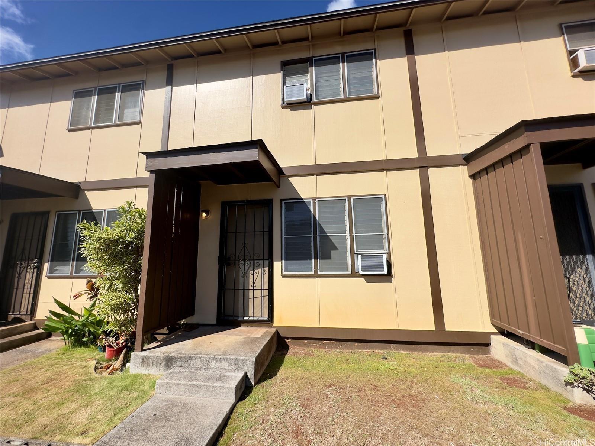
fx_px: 241
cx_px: 298
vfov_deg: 85.7
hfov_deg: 102.1
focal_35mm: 14
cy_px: 223
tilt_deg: +8.9
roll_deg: +0.7
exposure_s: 1/2681
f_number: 2.2
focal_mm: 2.22
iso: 50
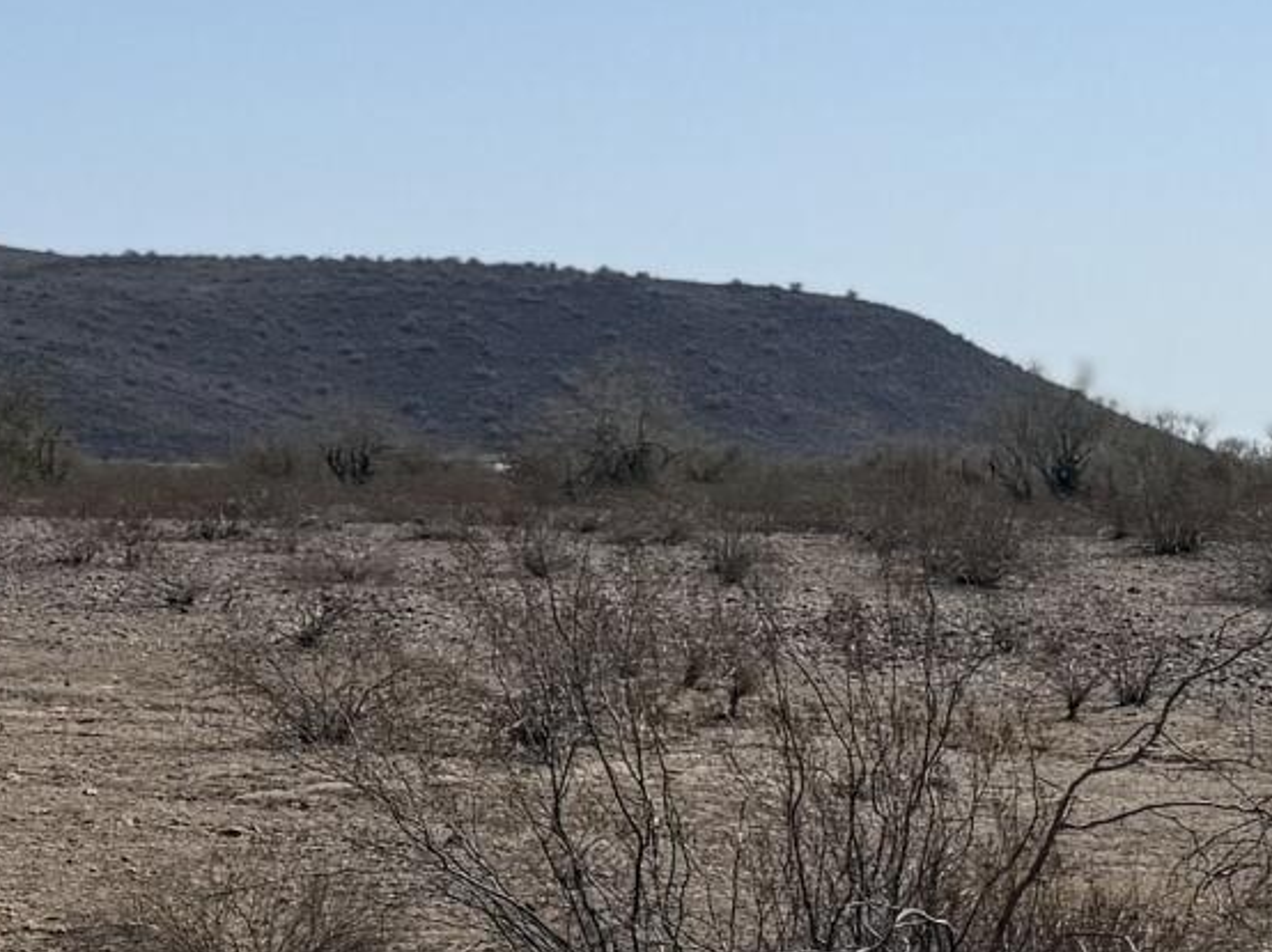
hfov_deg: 12.2
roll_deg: -0.3
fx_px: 4775
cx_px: -1729
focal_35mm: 130
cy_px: 37
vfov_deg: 11.3
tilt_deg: +6.9
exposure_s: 1/8130
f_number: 1.78
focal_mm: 6.76
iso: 80
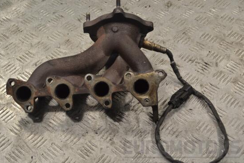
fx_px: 390
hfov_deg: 34.7
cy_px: 88
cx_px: 115
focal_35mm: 58
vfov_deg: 23.6
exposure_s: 1/125
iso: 360
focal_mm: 35
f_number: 5.6
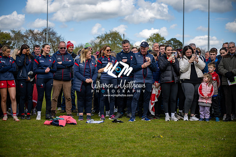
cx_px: 118
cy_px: 78
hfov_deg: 28.8
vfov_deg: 19.5
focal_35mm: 70
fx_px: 459
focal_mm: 70
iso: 100
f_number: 2.8
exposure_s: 1/1600
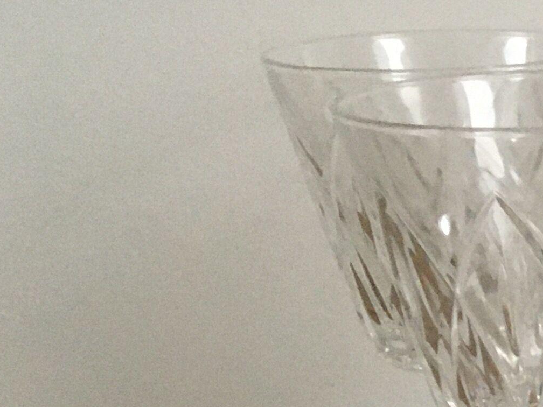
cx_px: 1022
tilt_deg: -14.8
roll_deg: +0.0
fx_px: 1820
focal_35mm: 116
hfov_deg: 14.6
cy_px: 348
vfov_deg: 12.7
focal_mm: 4.15
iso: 200
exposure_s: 1/33
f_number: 2.2
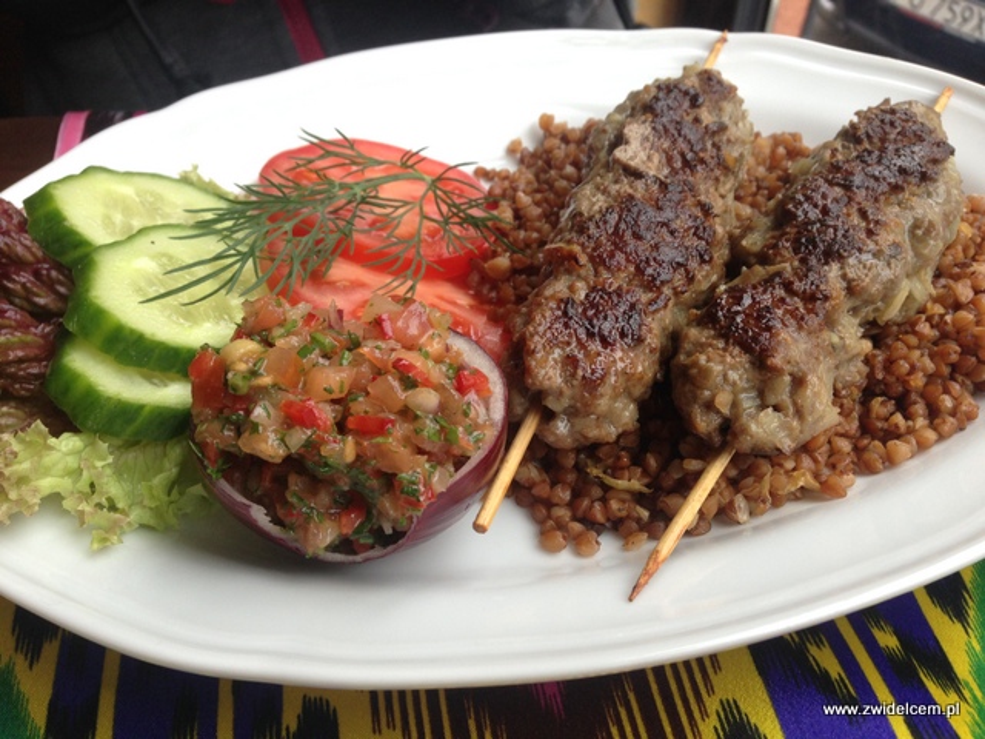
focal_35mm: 33
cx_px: 492
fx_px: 939
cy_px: 370
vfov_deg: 42.9
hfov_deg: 55.4
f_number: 2.4
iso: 64
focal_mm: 4.12
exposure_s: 1/120
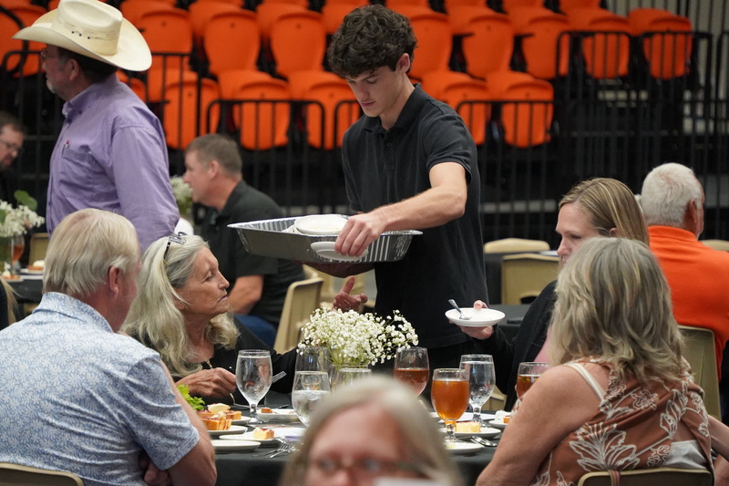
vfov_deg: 5.9
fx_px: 4676
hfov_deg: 8.9
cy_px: 243
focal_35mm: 231
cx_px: 364
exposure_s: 1/250
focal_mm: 154
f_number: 5.6
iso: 8000
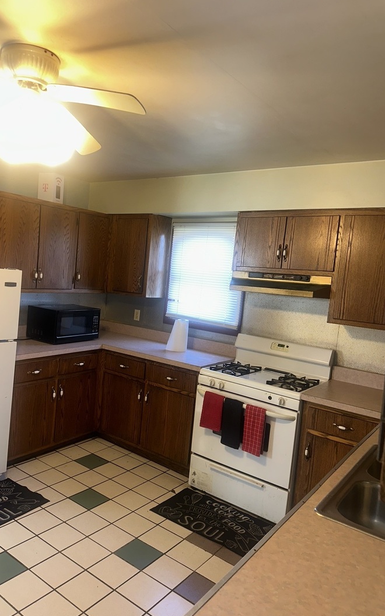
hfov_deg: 47.4
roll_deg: -5.1
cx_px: 162
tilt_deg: -5.1
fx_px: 437
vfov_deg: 70.4
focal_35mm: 26
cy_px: 308
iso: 80
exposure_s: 1/30
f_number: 1.78
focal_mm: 6.86
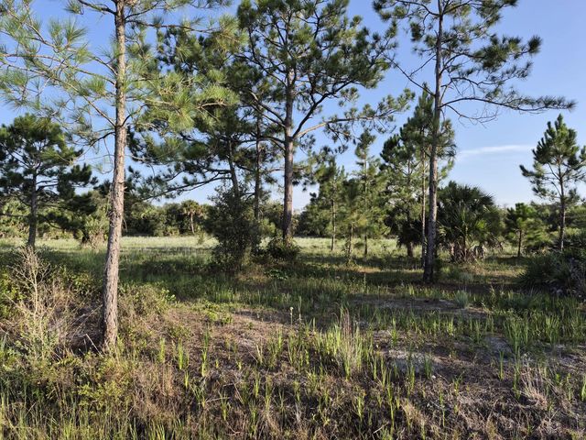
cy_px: 220
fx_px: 389
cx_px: 293
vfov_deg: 58.9
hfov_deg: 73.9
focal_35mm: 23
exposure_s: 1/746
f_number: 1.8
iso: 25
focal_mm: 5.4
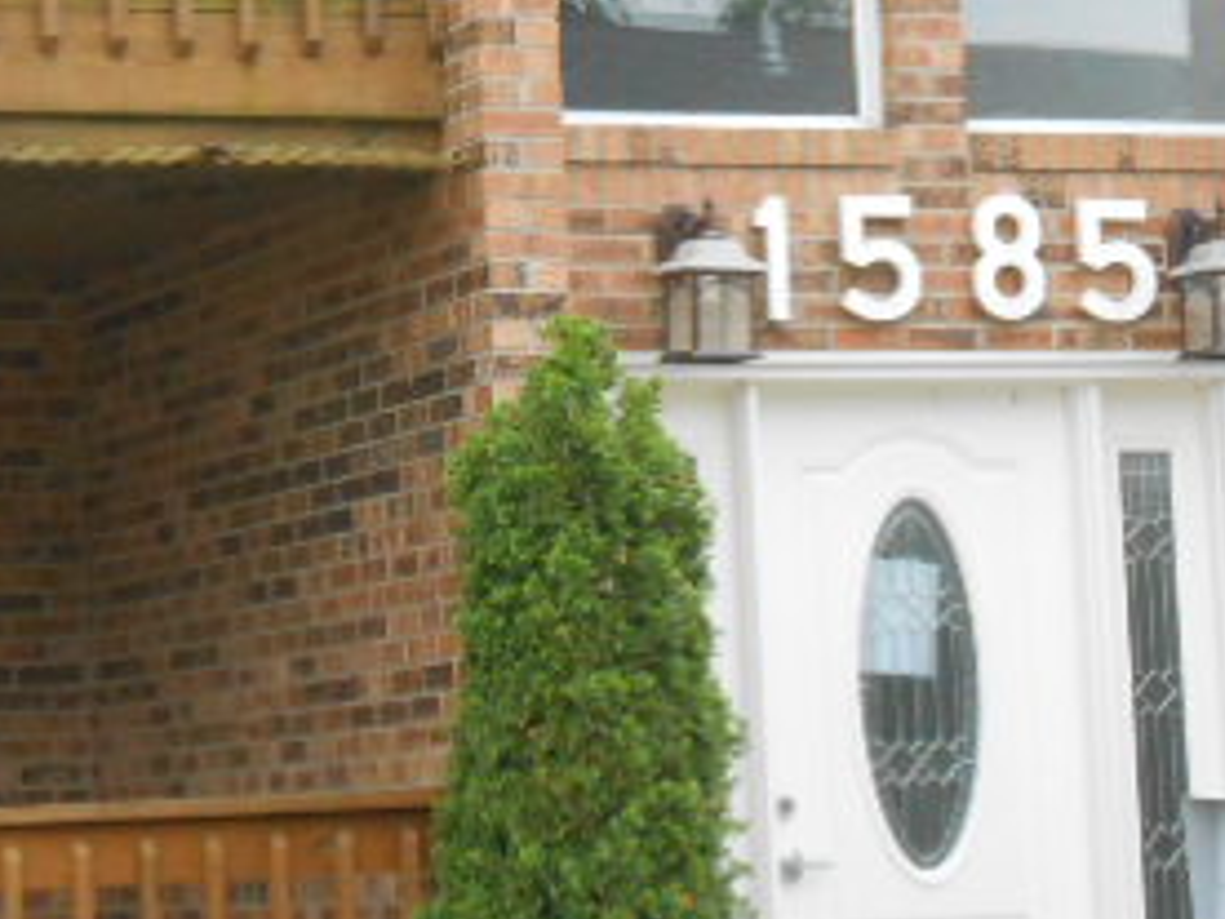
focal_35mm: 146
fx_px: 5167
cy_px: 280
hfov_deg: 13.5
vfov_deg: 10.1
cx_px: 484
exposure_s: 1/250
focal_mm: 11.3
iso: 320
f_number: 5.6
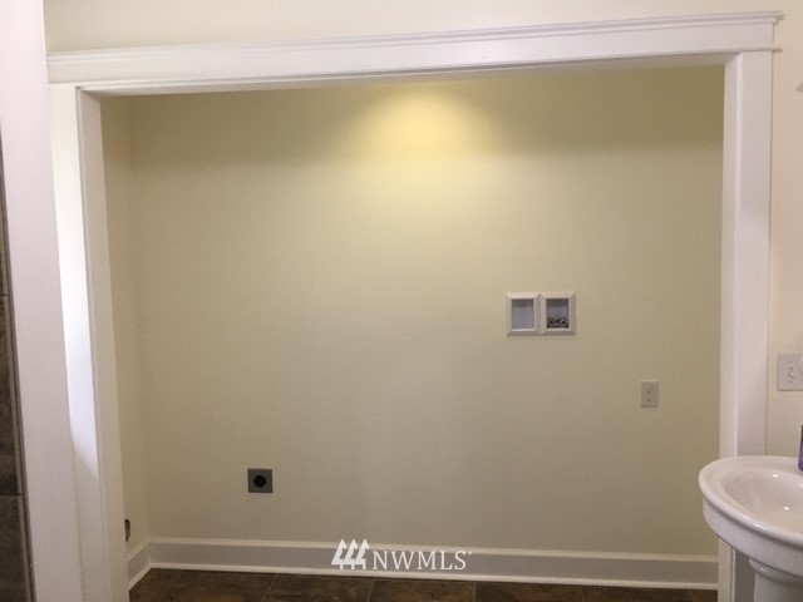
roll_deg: +2.4
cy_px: 301
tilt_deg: -4.3
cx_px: 402
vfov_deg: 48.2
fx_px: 673
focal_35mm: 29
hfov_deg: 61.7
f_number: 2.2
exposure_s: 1/15
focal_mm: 4.15
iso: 40
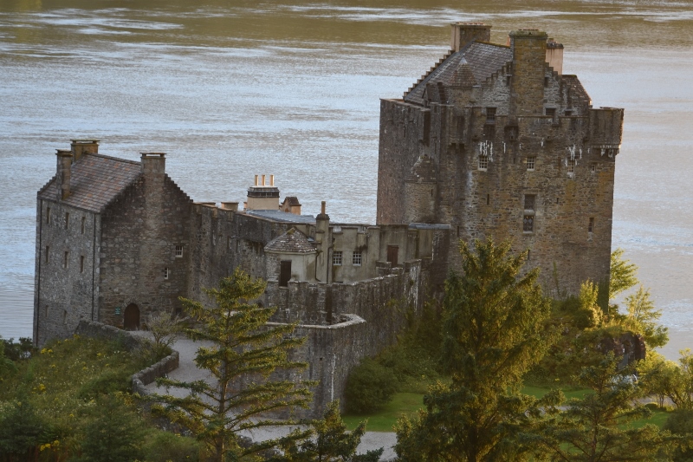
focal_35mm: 240
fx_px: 4619
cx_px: 346
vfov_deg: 5.7
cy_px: 231
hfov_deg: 8.6
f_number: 5.6
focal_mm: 160
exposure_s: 1/30
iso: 100
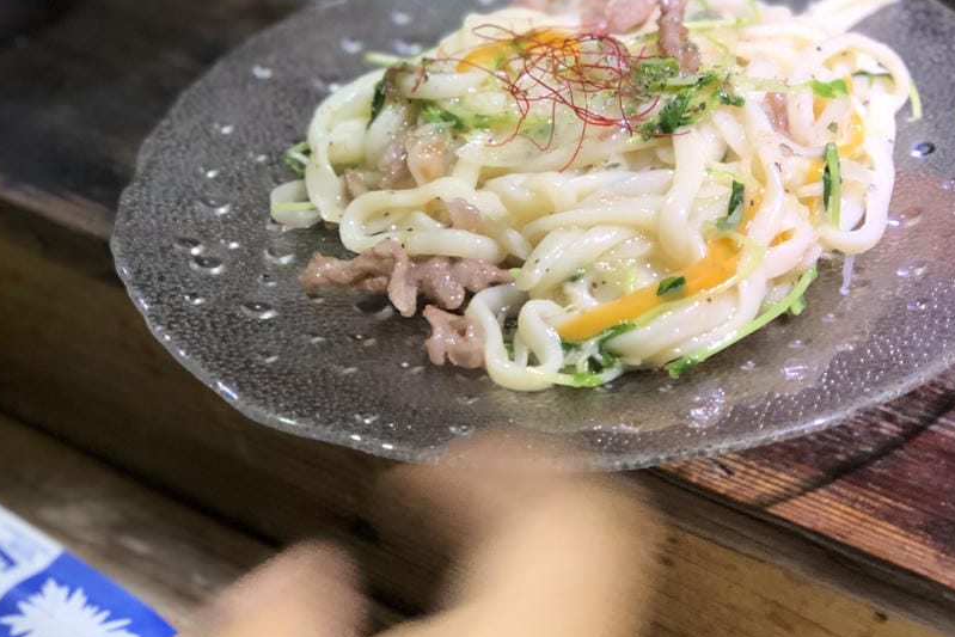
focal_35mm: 89
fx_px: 2361
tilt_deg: -32.9
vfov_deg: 15.3
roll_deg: +4.5
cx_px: 593
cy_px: 127
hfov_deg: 22.8
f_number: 2.8
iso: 100
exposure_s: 1/30
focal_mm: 6.6
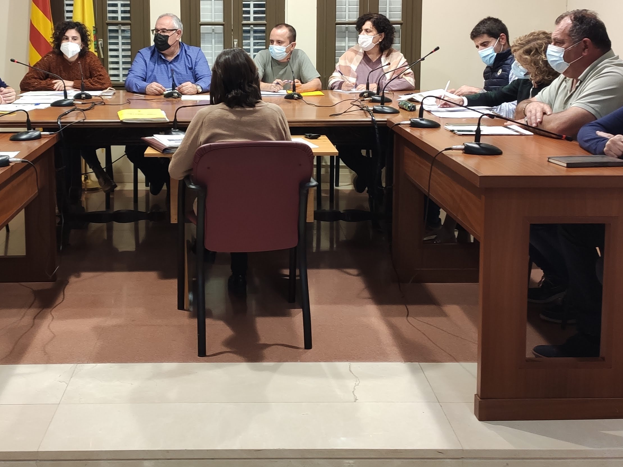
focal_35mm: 47
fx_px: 846
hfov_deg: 40.2
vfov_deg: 30.4
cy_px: 121
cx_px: 243
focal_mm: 4.77
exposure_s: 1/33
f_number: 1.75
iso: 591
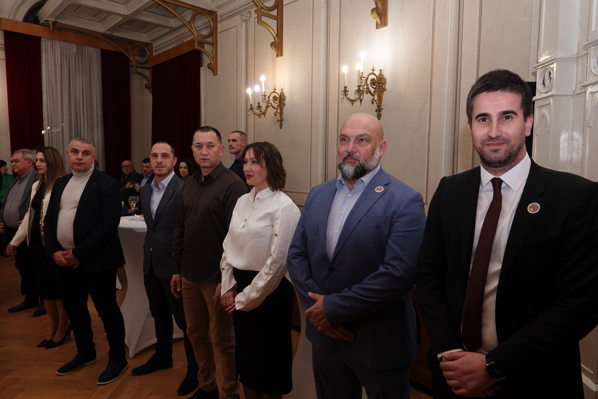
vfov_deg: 53.1
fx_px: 399
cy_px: 200
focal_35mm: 24
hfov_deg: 73.7
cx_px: 299
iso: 500
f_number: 2.4
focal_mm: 8.8
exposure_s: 1/125
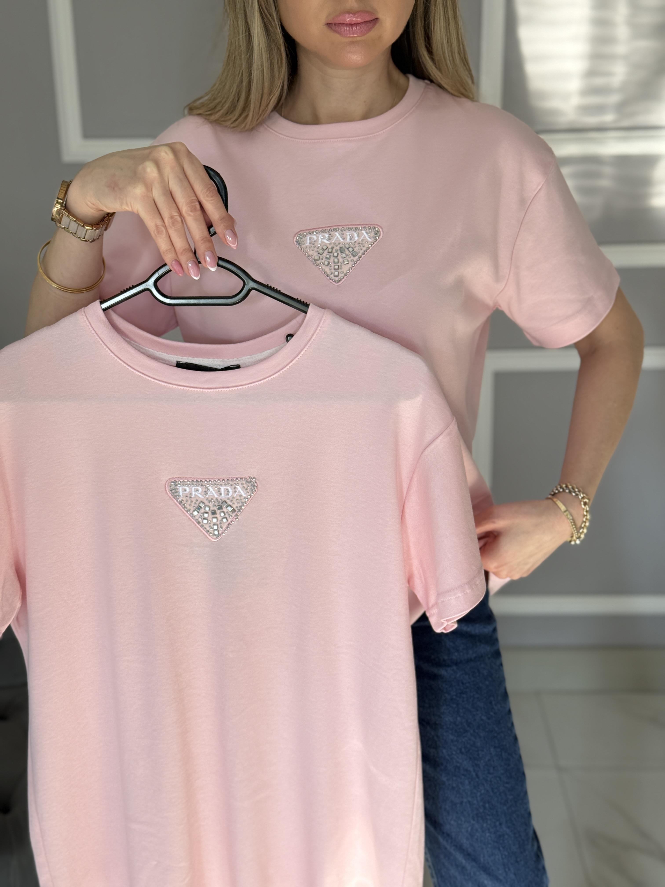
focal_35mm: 48
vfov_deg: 39.7
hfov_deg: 30.3
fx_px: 1229
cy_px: 444
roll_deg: +0.7
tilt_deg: -17.3
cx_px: 332
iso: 160
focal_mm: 6.76
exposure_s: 1/213
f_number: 1.78
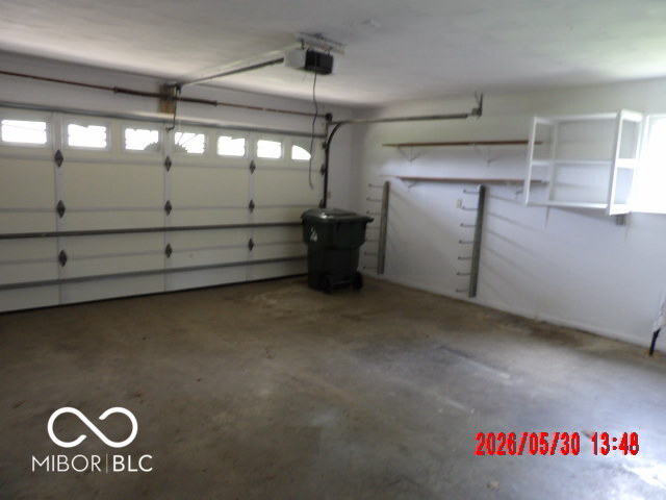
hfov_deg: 71.6
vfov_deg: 56.8
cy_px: 250
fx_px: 462
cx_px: 333
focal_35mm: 24
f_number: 3.2
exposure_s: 1/17
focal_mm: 4.3
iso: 225
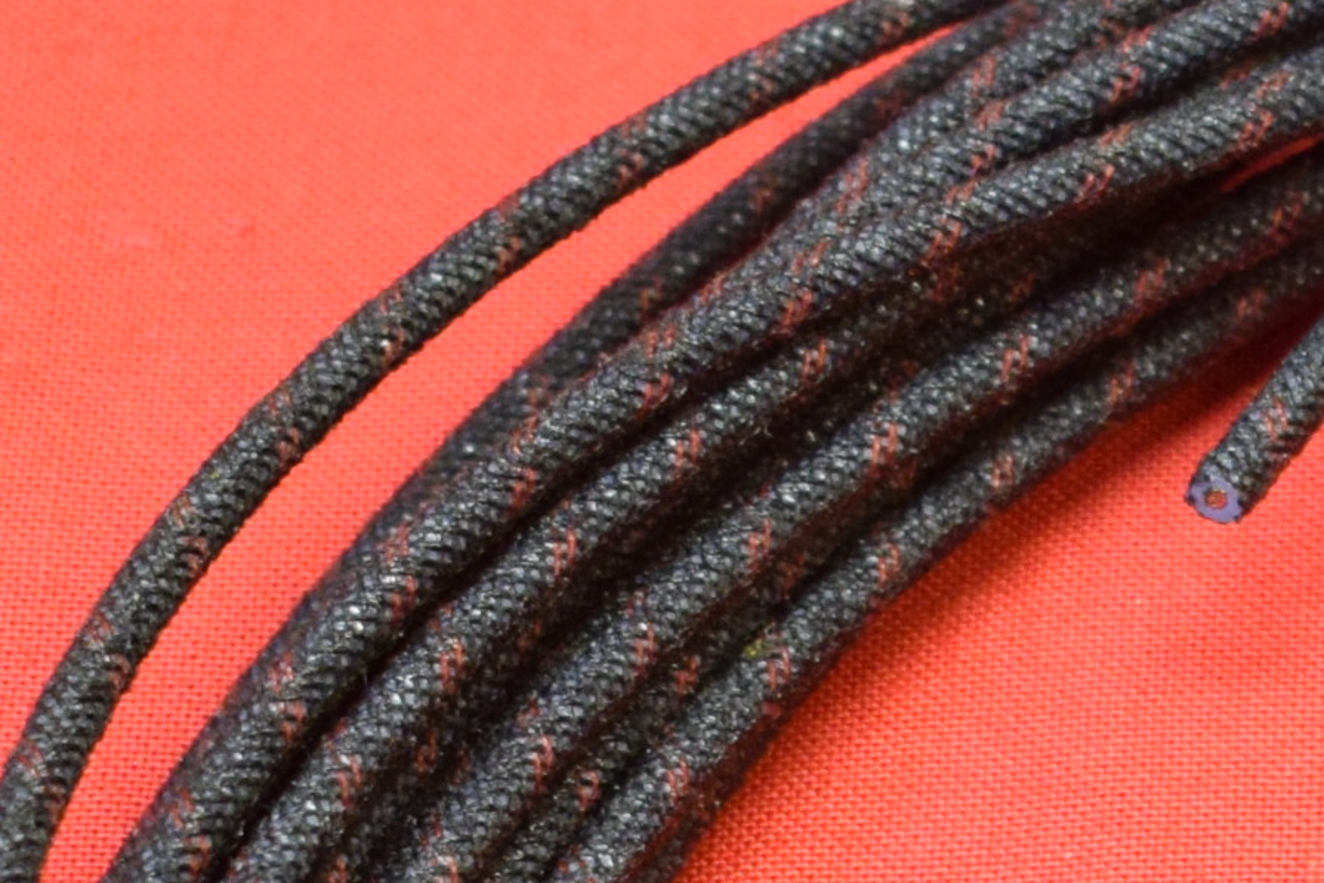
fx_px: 7485
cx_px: 1886
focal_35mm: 204
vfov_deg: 6.6
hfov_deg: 9.8
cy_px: 1479
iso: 1250
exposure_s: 1/60
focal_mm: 27
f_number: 5
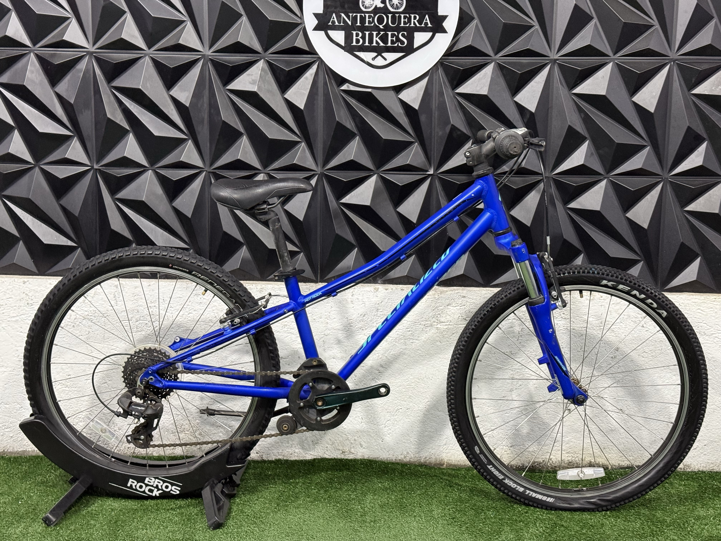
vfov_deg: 30.3
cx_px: 360
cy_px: 270
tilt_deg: -9.3
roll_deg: -1.8
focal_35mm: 48
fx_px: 1000
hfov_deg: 39.7
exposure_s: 1/60
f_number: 1.78
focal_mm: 6.76
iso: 200
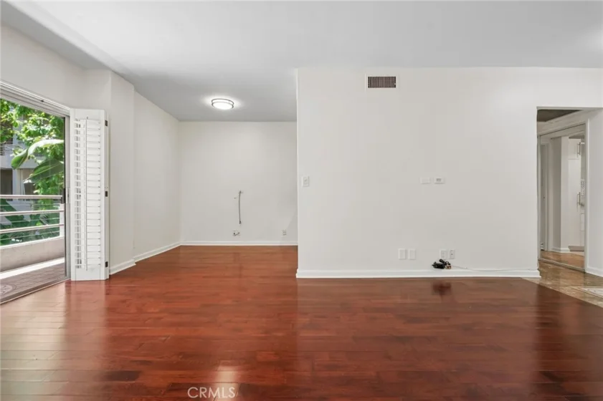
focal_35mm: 17
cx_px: 302
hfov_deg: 93.6
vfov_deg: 70.7
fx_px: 283
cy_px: 200
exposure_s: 1/8
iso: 400
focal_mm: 16.9
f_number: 11
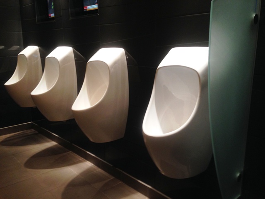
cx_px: 132
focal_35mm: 33
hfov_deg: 55.4
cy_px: 100
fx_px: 253
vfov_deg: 42.9
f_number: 2.4
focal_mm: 4.12
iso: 160
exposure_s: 1/20
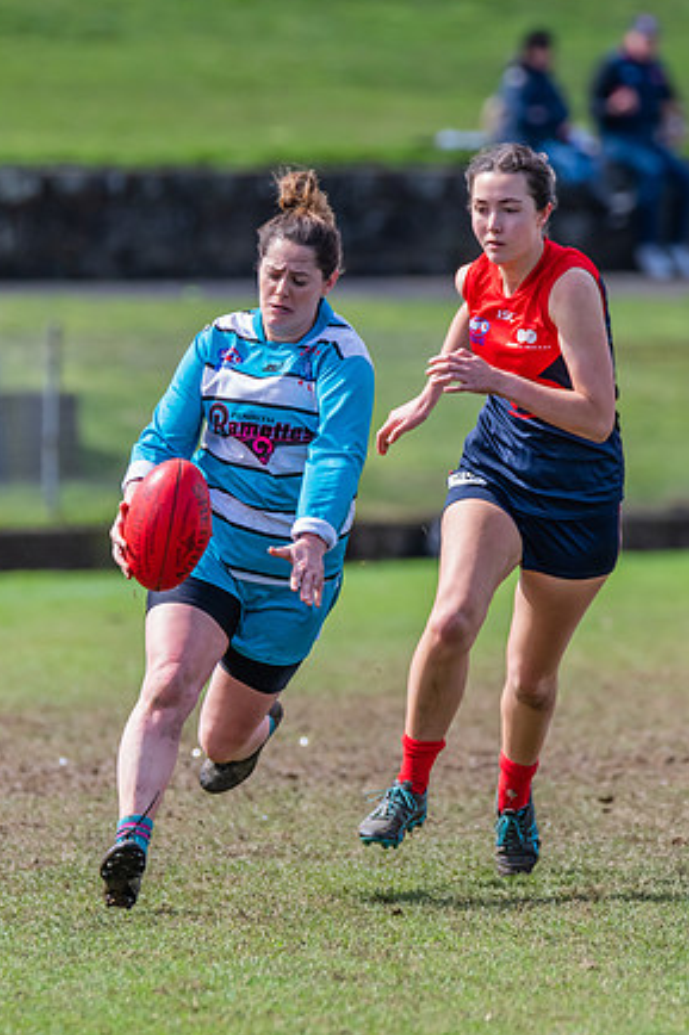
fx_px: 20369
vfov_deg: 2.9
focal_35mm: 709
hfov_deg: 1.9
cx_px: 183
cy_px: 556
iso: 800
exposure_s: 1/1600
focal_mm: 420
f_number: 6
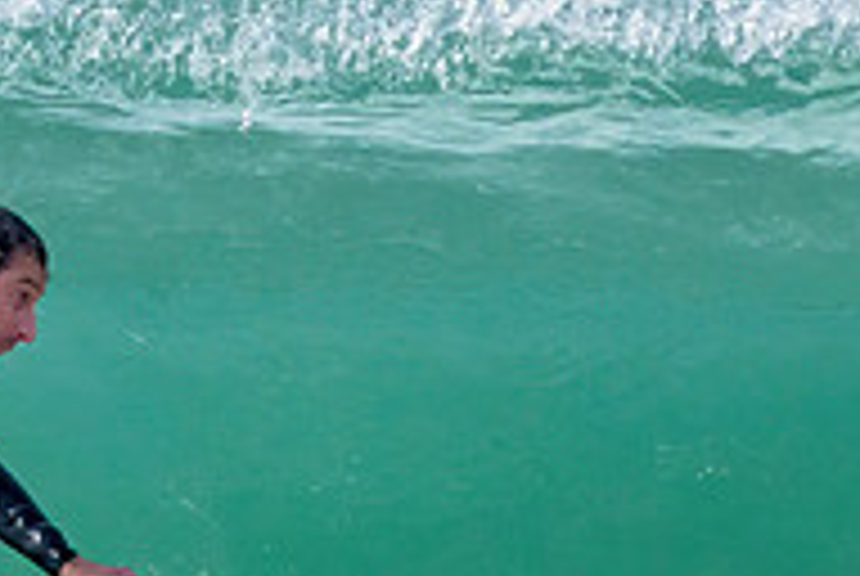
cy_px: 390
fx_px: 79768
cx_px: 76
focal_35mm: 3334
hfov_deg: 0.6
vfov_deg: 0.4
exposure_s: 1/2000
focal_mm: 800
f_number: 11
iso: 2000
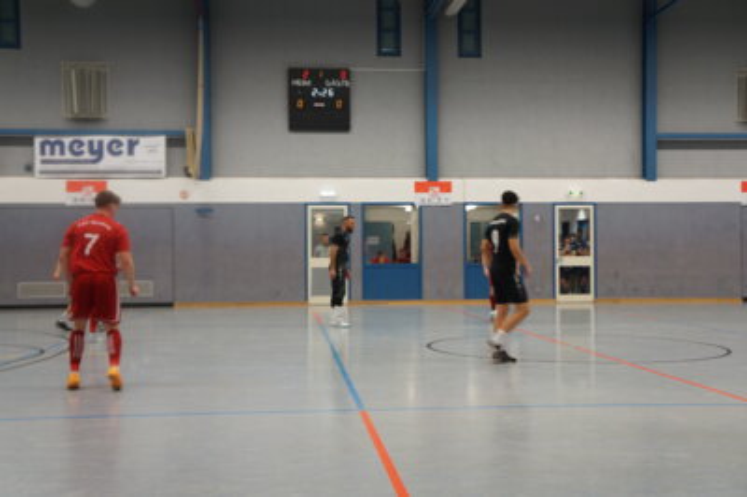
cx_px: 374
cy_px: 248
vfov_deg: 31.8
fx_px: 871
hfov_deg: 46.4
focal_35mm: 42
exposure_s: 1/60
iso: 500
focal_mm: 28
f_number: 4
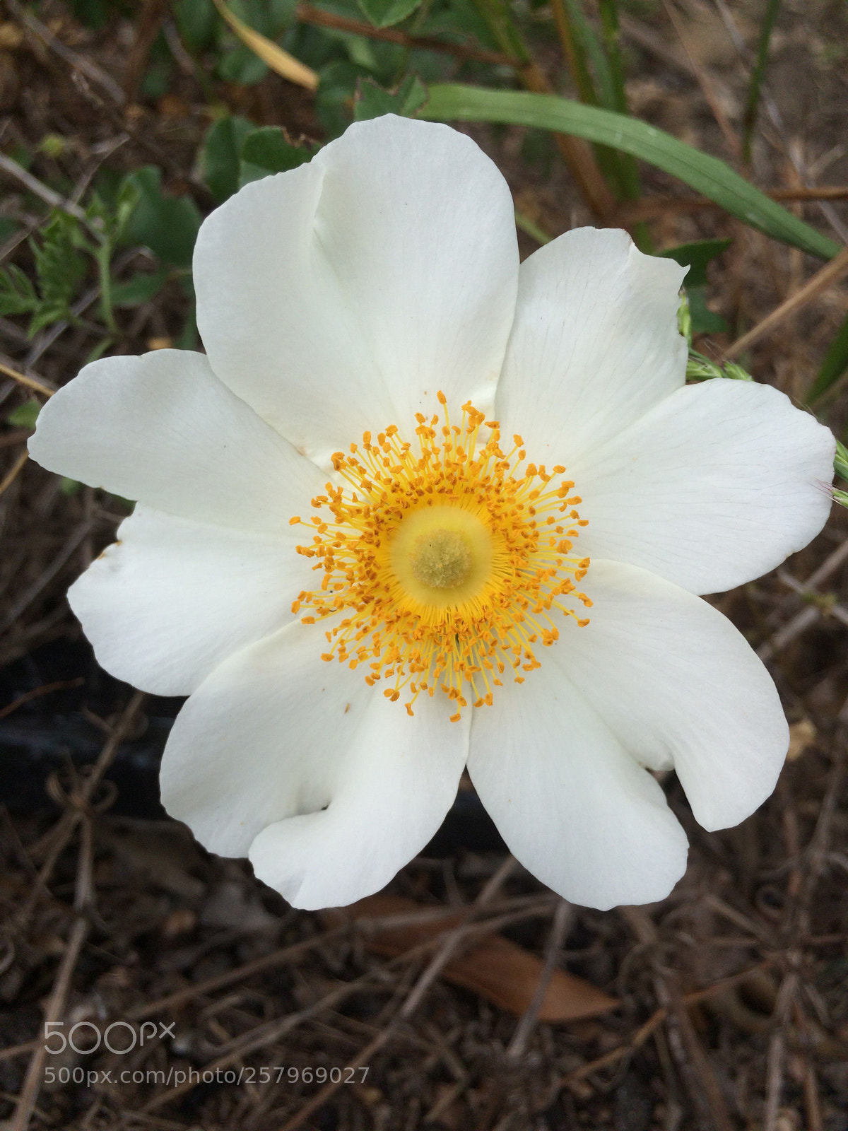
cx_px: 424
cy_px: 566
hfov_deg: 48.2
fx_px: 947
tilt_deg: -76.0
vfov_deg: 61.7
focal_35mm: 29
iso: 32
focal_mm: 4.15
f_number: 2.2
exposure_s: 1/1466
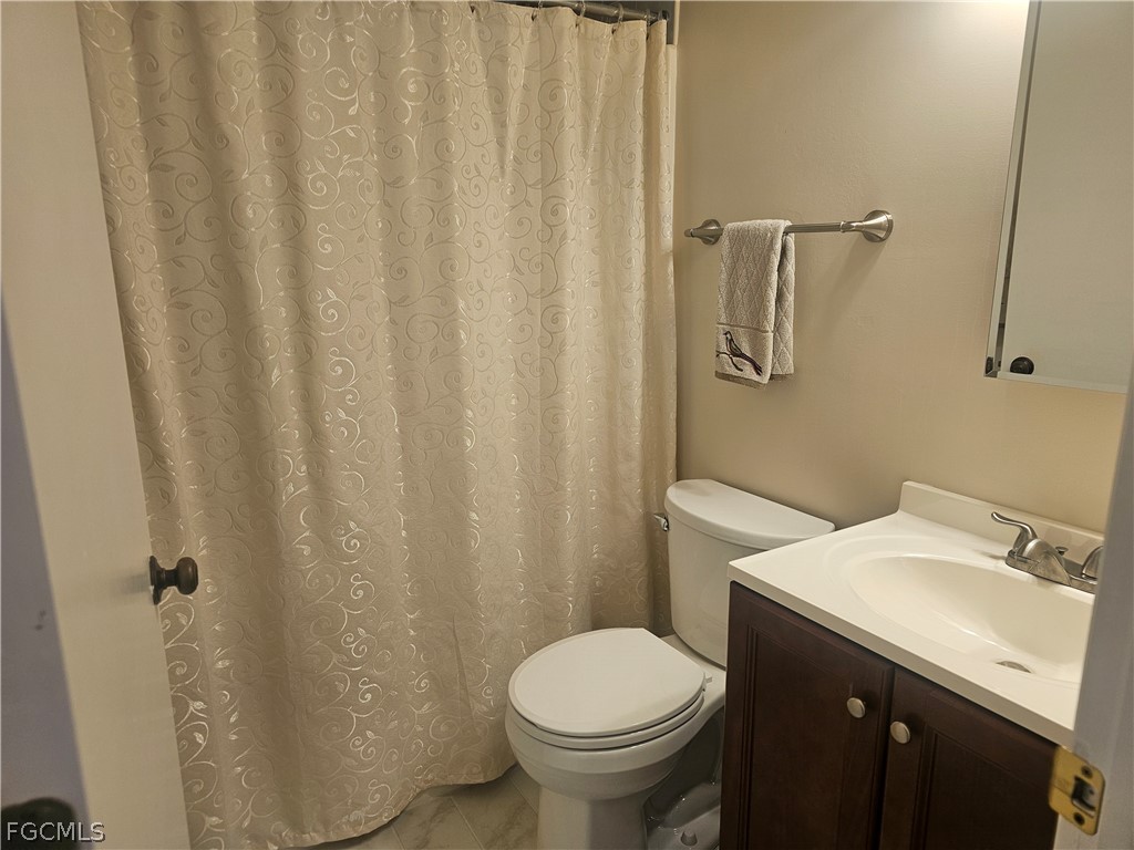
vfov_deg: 58.9
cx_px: 567
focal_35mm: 23
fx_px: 753
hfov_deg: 73.9
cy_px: 425
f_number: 1.7
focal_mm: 6.3
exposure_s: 1/120
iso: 80
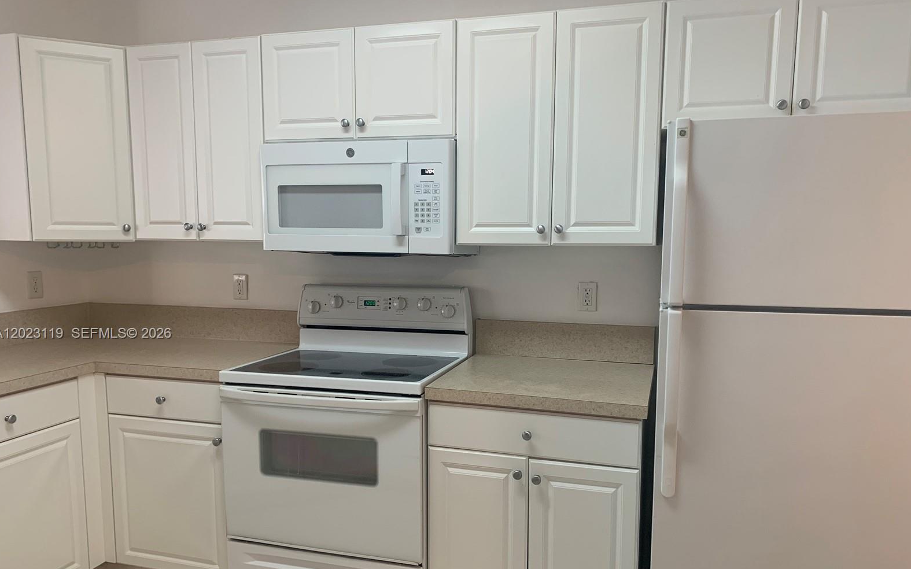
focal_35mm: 28
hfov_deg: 66.5
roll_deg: -1.4
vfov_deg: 44.4
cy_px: 334
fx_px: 695
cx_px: 454
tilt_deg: -6.9
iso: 64
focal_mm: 4.25
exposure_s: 1/60
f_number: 1.8
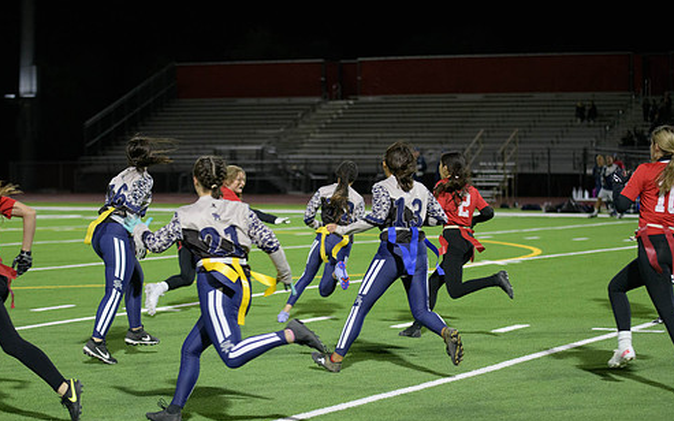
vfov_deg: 12.8
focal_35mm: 102
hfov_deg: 20.4
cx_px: 291
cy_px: 243
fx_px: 1873
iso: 3200
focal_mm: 85
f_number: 2.8
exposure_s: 1/640
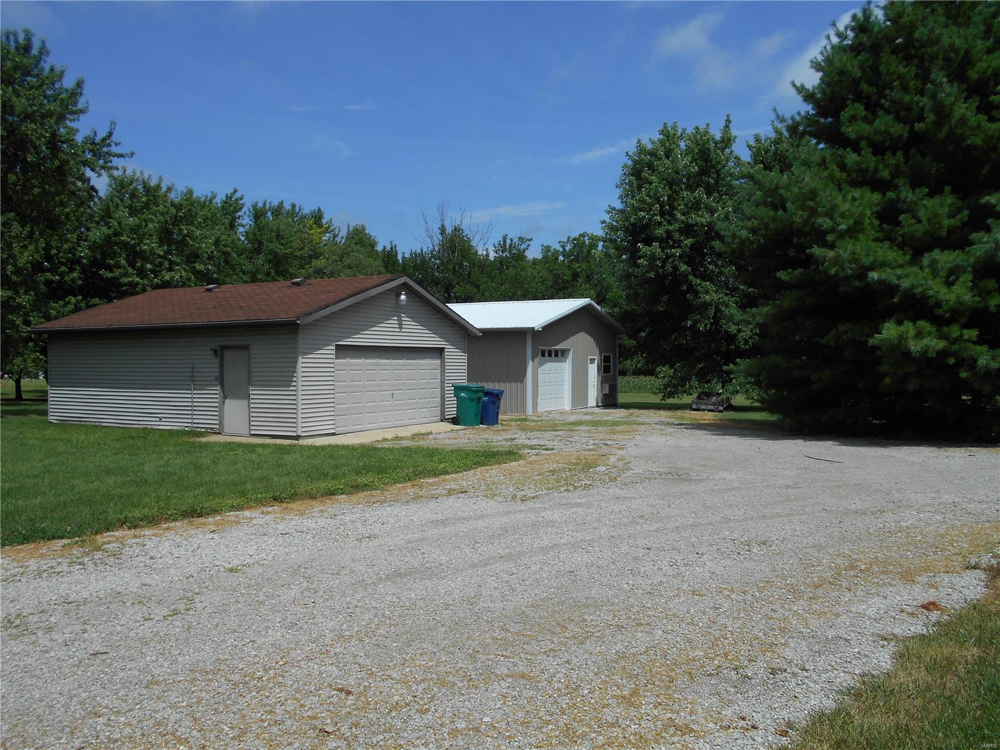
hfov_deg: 67.3
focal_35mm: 26
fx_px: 751
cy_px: 375
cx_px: 500
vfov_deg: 53.1
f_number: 3.2
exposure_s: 1/1600
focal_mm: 4.6
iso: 80
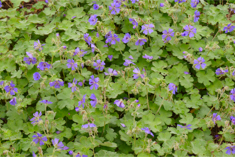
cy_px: 78
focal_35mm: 82
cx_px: 118
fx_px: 538
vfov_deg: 16.6
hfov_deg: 24.6
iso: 800
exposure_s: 1/100
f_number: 11
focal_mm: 55
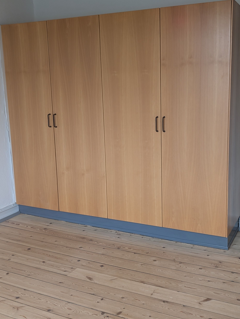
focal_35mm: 37
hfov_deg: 38.4
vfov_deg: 50.1
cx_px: 159
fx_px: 341
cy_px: 156
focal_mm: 6.9
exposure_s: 1/23.8
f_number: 1.68
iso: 105
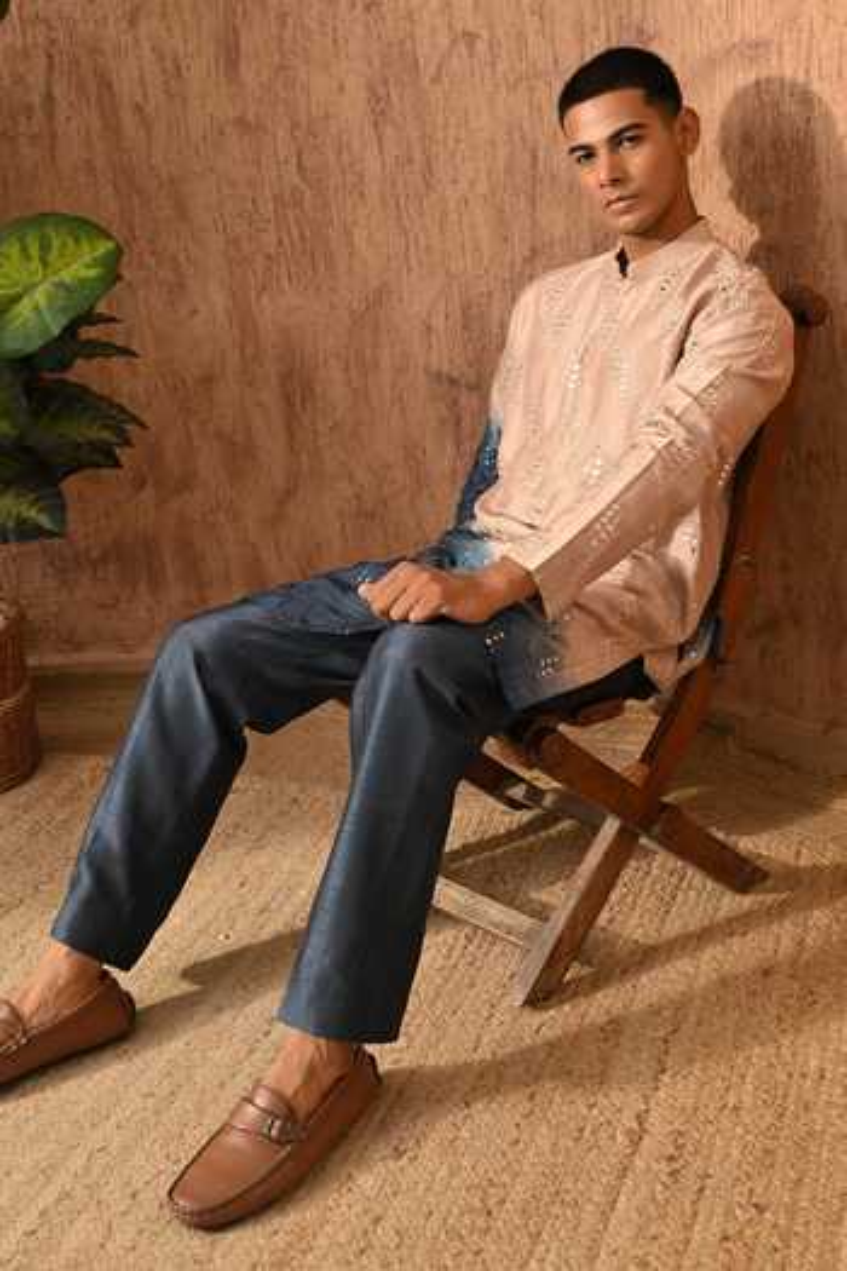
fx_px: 1235
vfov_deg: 54.4
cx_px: 424
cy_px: 636
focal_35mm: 35
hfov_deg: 37.9
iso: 250
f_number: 7.1
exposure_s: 1/100
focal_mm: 35
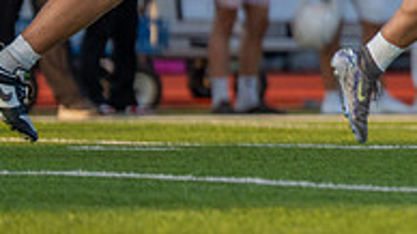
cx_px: 832
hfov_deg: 2.1
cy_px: -144
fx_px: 11353
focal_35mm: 1027
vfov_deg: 1.2
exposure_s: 1/1600
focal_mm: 200
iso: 200
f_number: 2.8
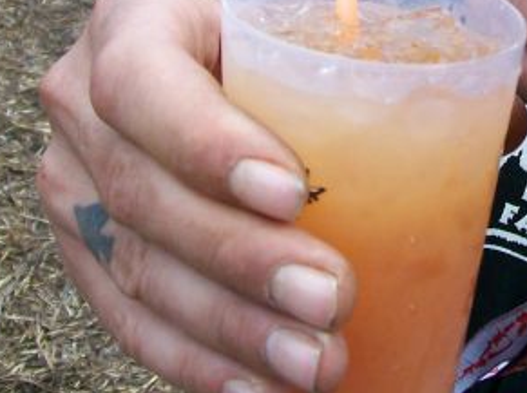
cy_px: 9
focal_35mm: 99
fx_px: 1504
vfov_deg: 14.7
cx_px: 440
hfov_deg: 19.6
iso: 80
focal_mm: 6
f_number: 2.7
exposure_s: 1/264
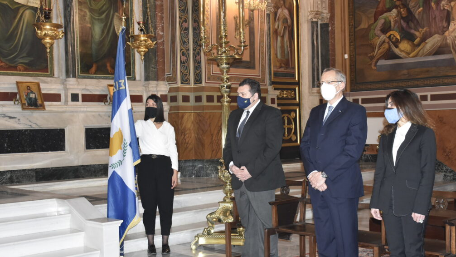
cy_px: 147
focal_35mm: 48
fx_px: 580
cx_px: 224
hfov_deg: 42.9
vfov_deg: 24.9
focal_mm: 30
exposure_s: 1/60
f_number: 5.6
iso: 1600
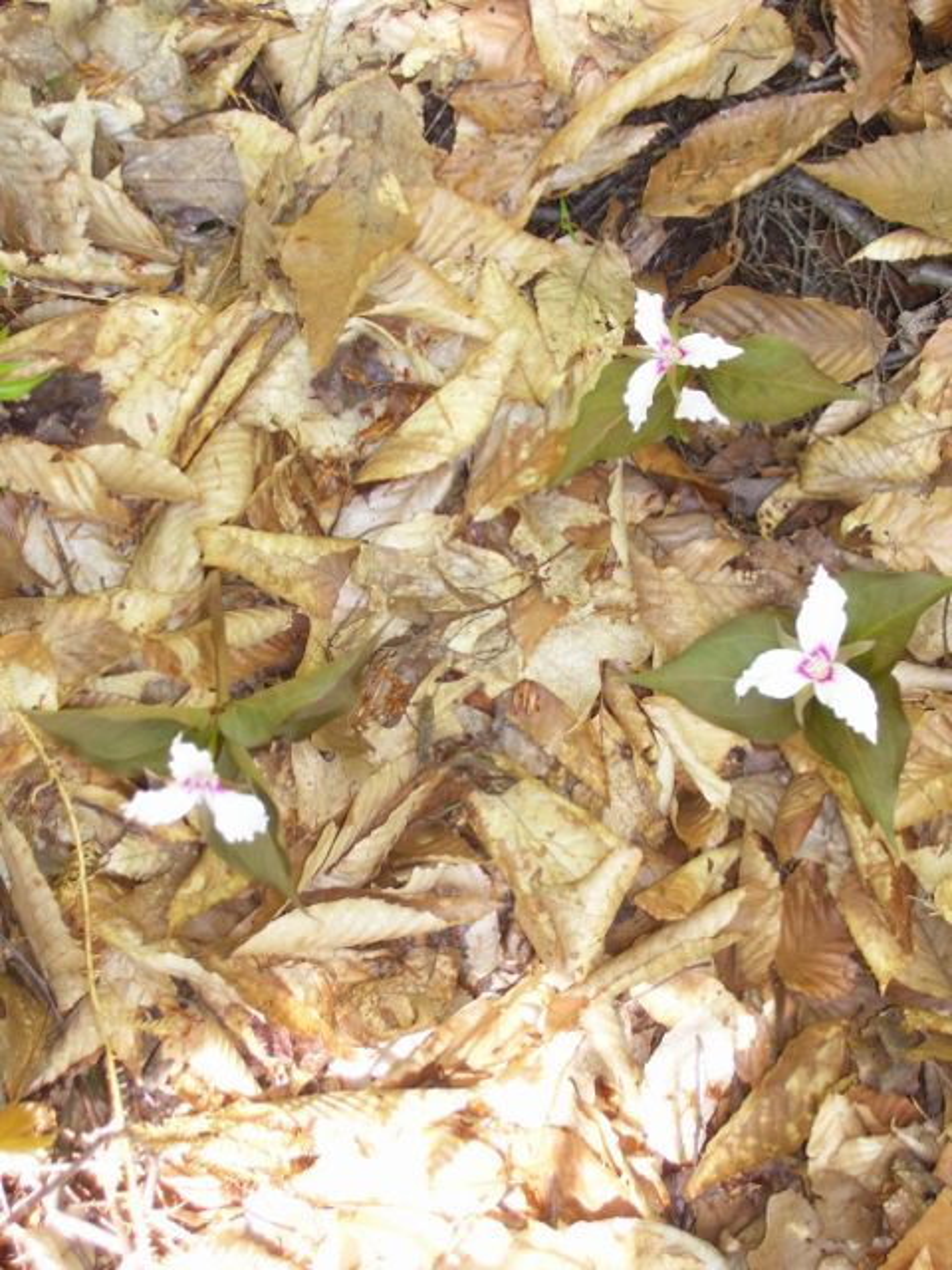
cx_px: 476
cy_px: 635
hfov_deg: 21.0
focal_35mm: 70
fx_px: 2567
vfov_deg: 27.8
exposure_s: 1/90
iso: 80
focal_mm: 11.6
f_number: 4
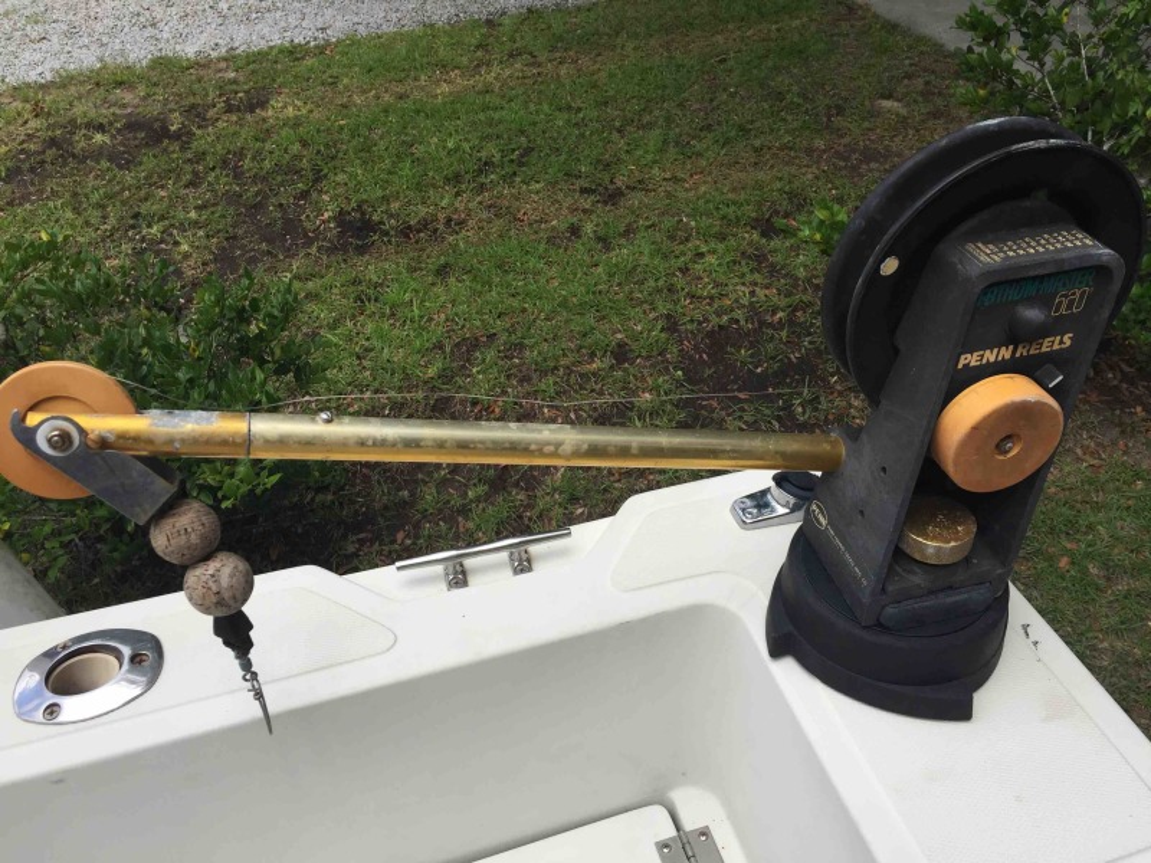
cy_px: 432
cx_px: 576
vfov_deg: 48.2
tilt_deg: -38.7
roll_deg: +5.1
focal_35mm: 29
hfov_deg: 61.7
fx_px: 964
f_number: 2.2
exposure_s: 1/1364
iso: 32
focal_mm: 4.15
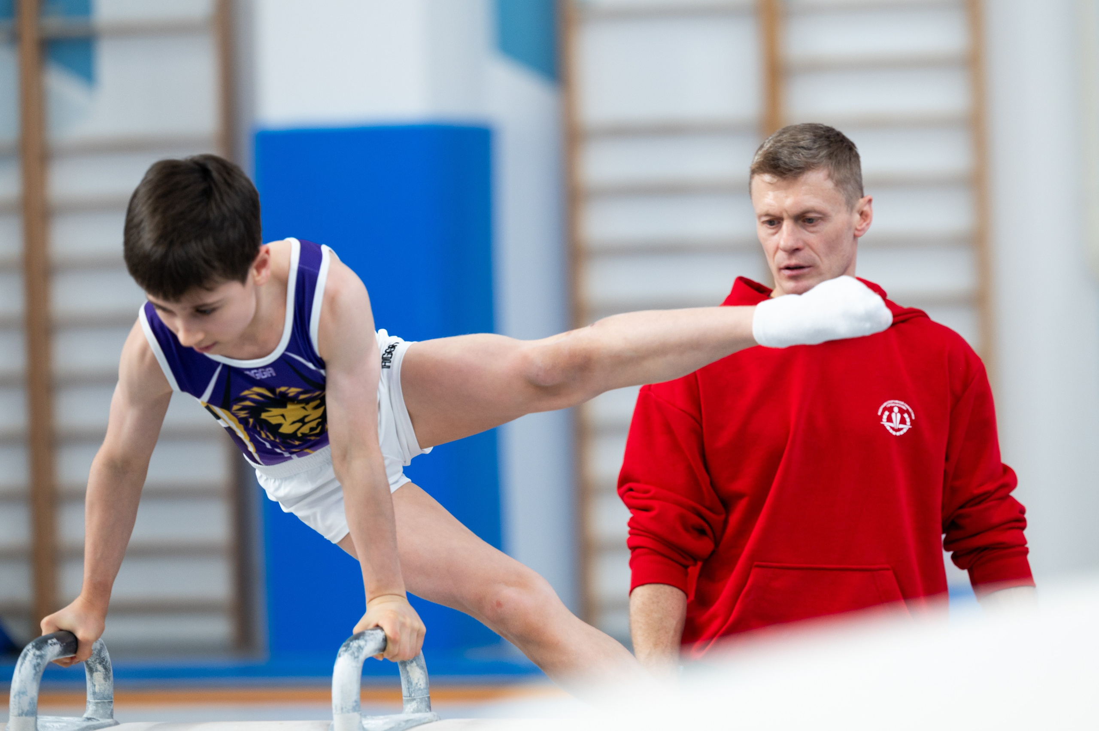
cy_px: 301
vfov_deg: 6.5
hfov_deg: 9.7
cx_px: 646
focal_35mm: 212
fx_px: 6459
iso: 800
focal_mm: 180
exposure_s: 1/640
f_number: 3.5
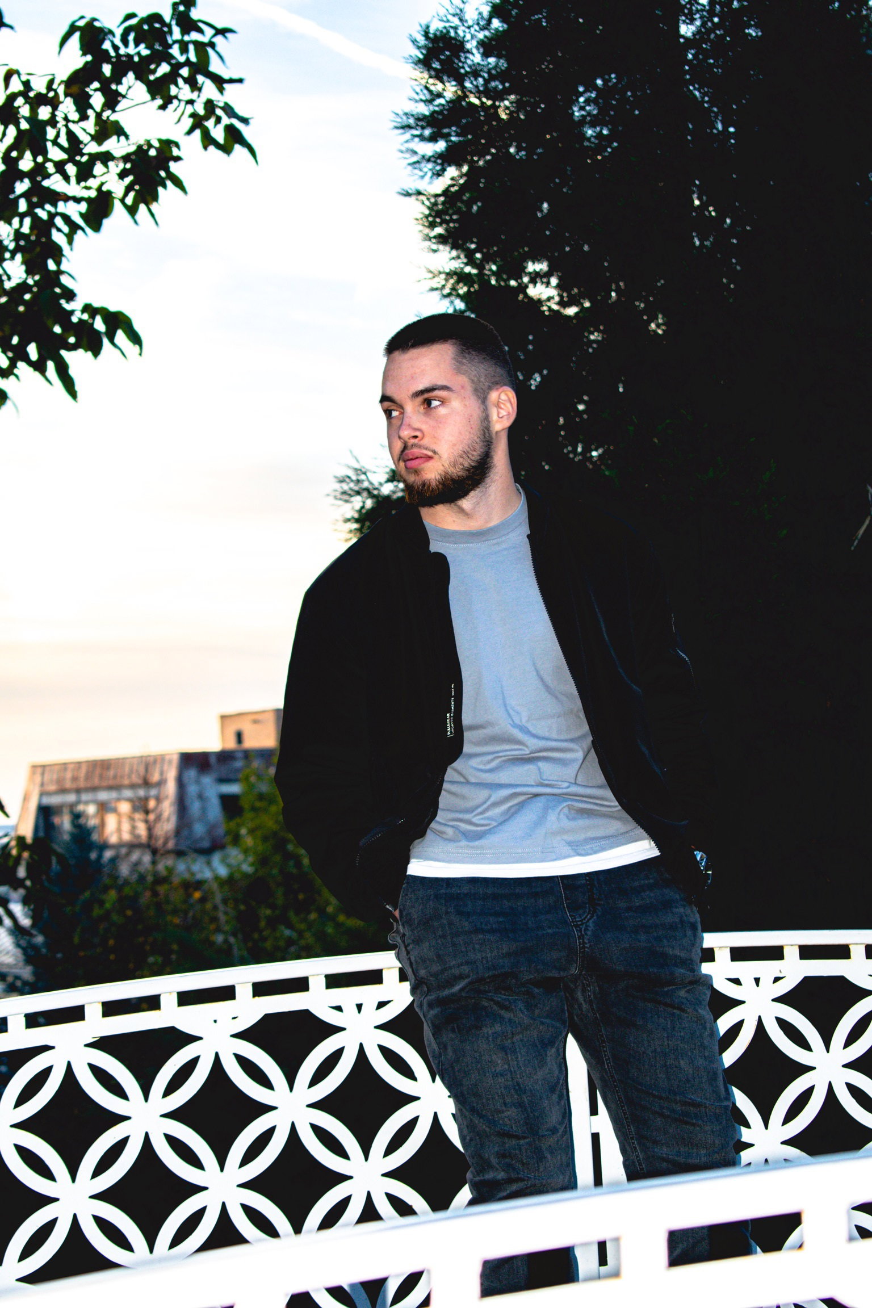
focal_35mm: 82
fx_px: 2997
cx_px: 436
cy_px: 654
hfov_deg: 16.6
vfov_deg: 24.6
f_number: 5.6
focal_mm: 55
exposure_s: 1/125
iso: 320
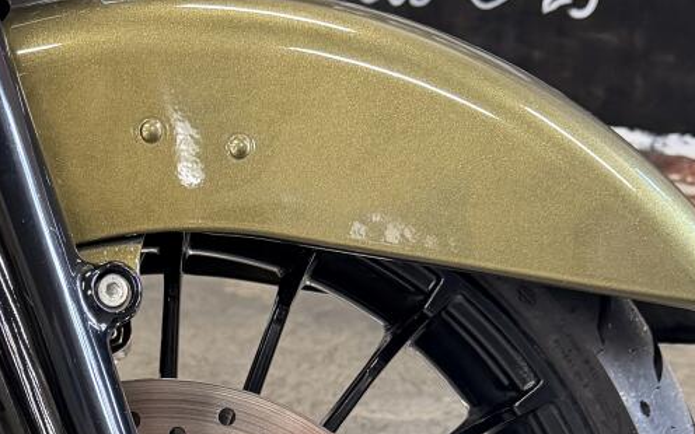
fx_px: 1458
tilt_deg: -33.2
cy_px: 690
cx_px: 149
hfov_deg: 26.4
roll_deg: +0.4
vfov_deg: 15.4
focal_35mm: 77
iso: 200
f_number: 1.78
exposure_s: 1/60
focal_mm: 6.76
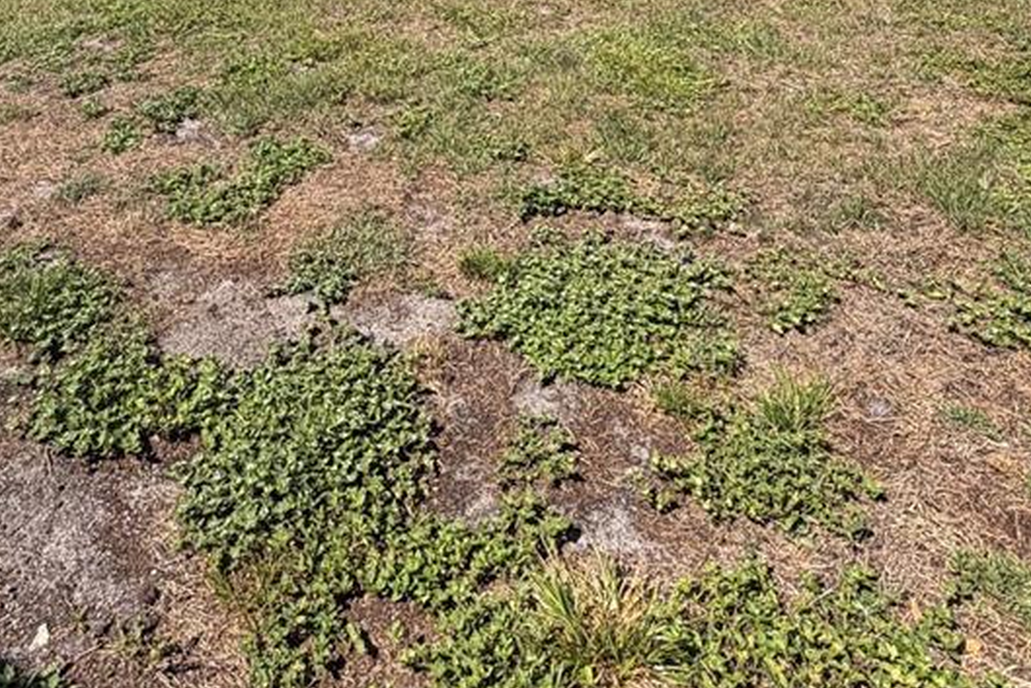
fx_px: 945
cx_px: 335
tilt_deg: -7.4
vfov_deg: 33.0
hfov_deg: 55.9
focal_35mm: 33
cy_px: -131
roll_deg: +3.7
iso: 25
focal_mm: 2.22
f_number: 2.2
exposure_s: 1/770
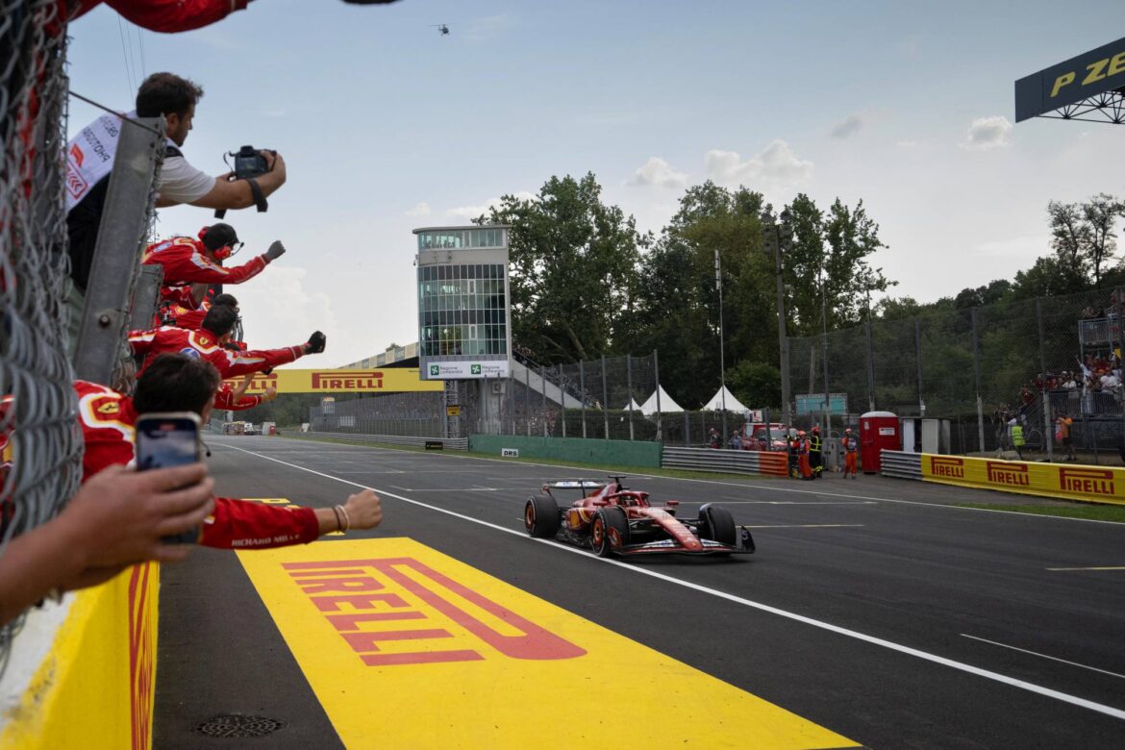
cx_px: 562
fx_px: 937
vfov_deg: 43.6
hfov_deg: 61.9
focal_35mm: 30
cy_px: 375
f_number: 4
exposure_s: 1/4000
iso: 1250
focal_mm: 30
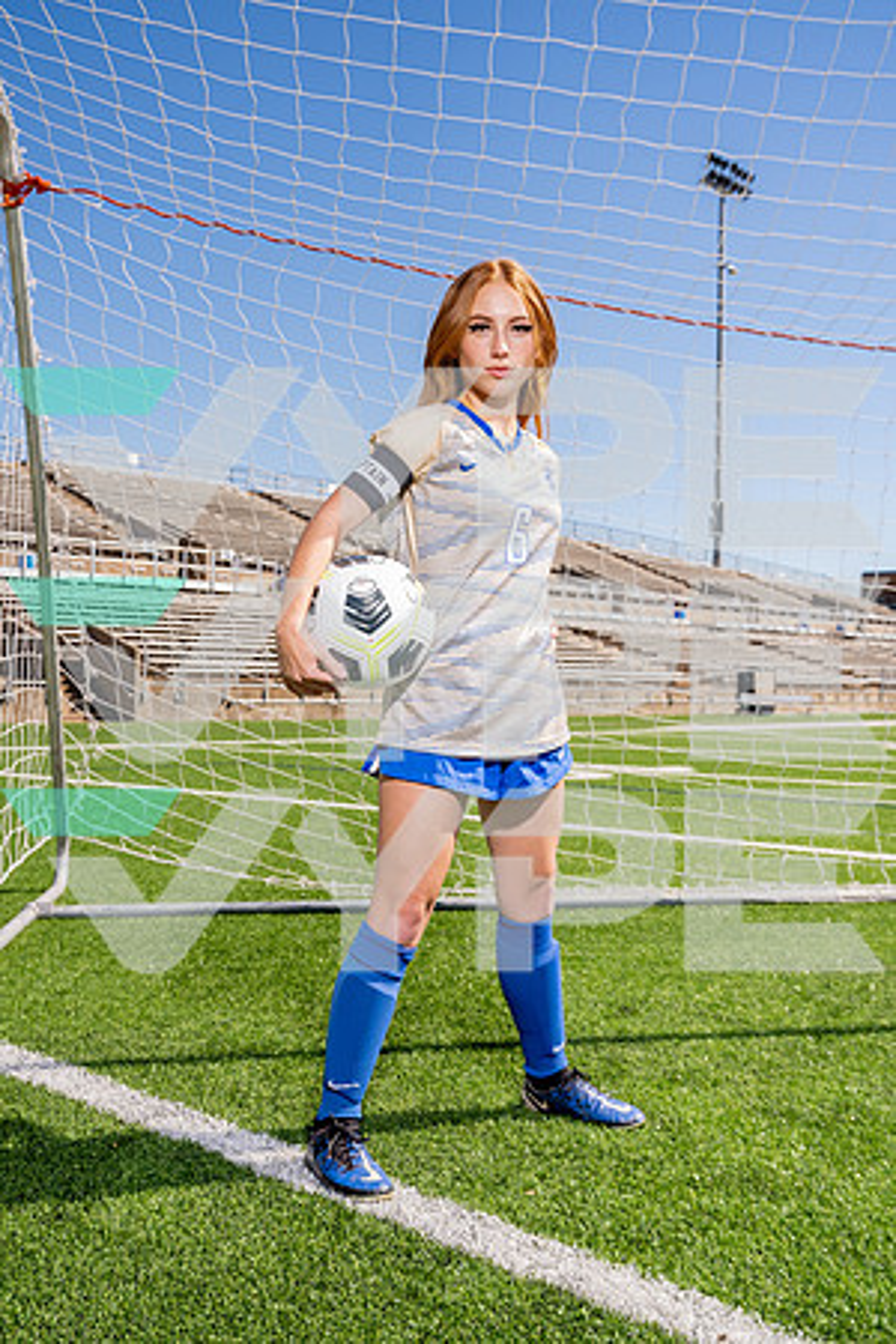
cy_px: 672
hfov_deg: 36.9
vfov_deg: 53.1
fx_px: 1344
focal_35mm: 36
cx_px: 448
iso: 100
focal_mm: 36
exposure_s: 1/250
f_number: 7.1
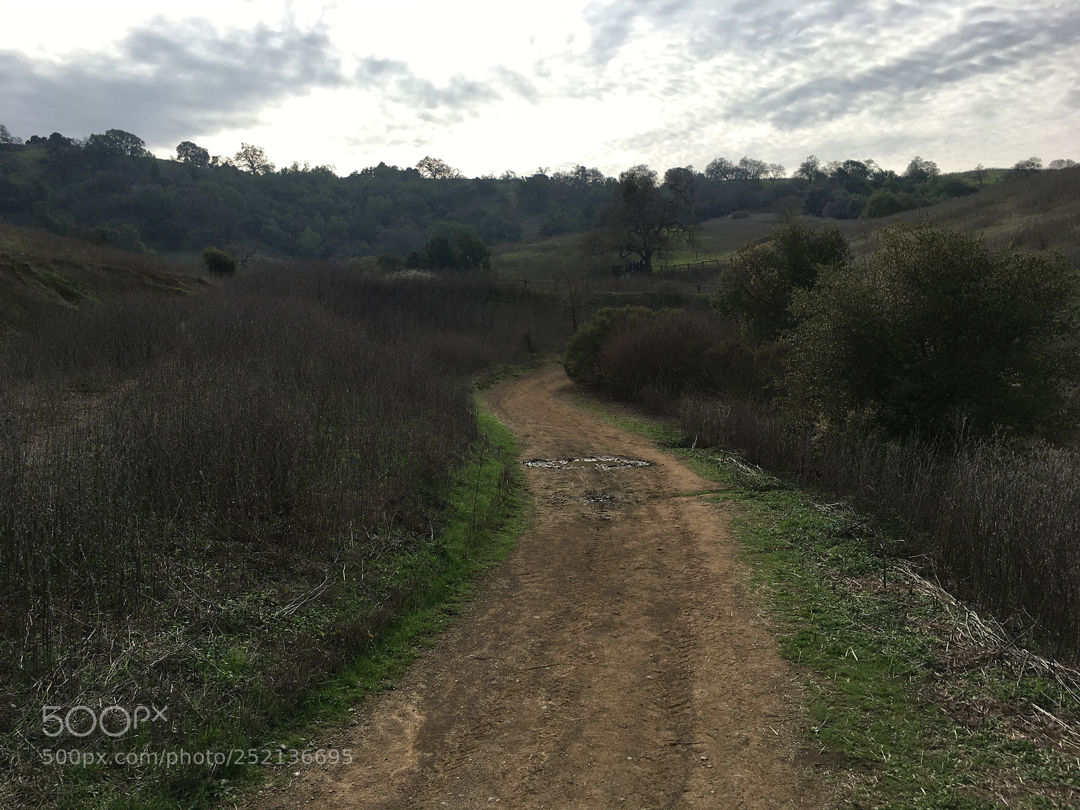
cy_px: 405
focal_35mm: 29
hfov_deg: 61.7
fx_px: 905
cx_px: 540
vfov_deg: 48.2
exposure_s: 1/2024
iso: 25
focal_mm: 4.15
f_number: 2.2
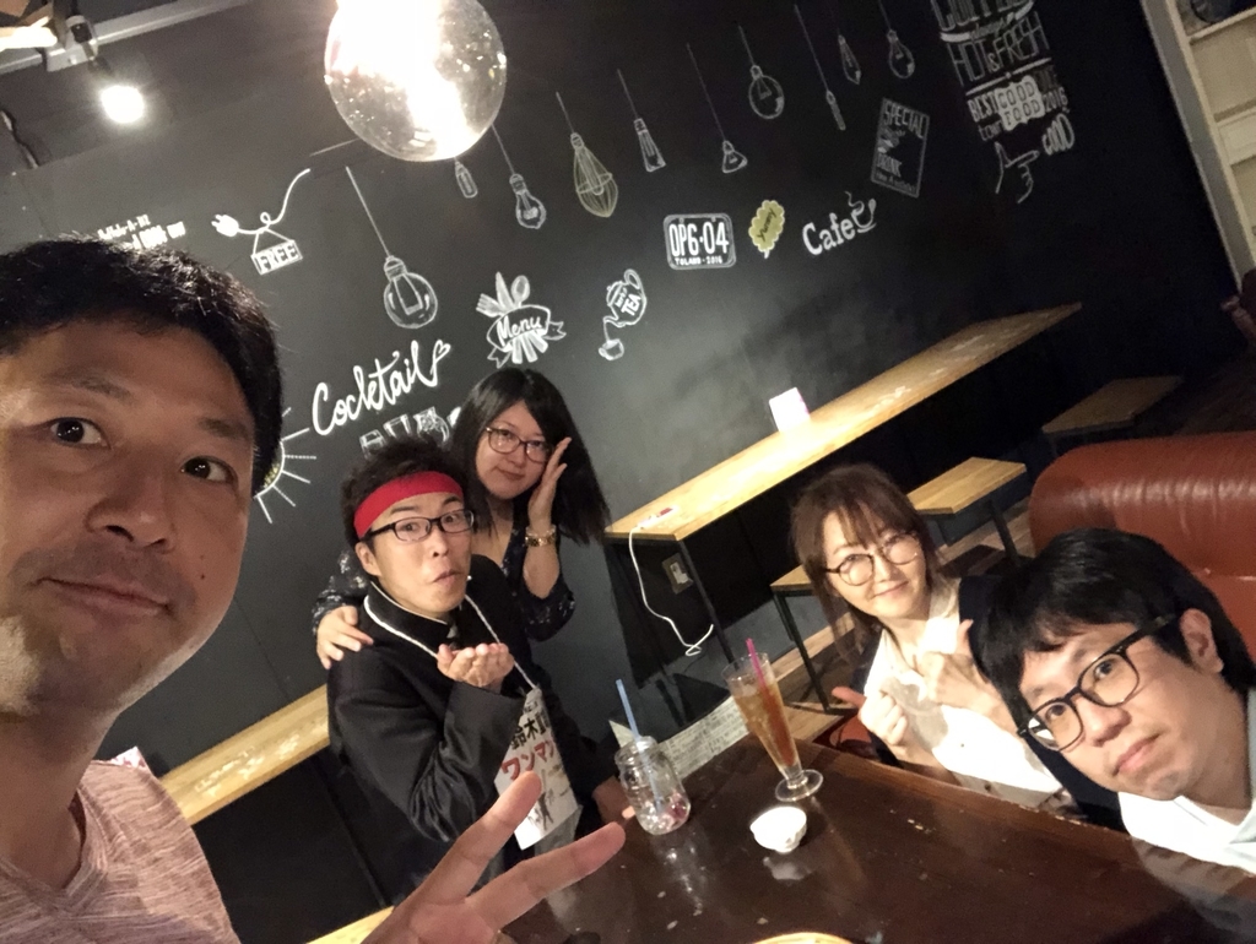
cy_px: 472
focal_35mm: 32
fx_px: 1162
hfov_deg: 56.8
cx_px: 628
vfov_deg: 44.2
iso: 800
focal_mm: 2.87
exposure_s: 1/15
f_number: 2.2
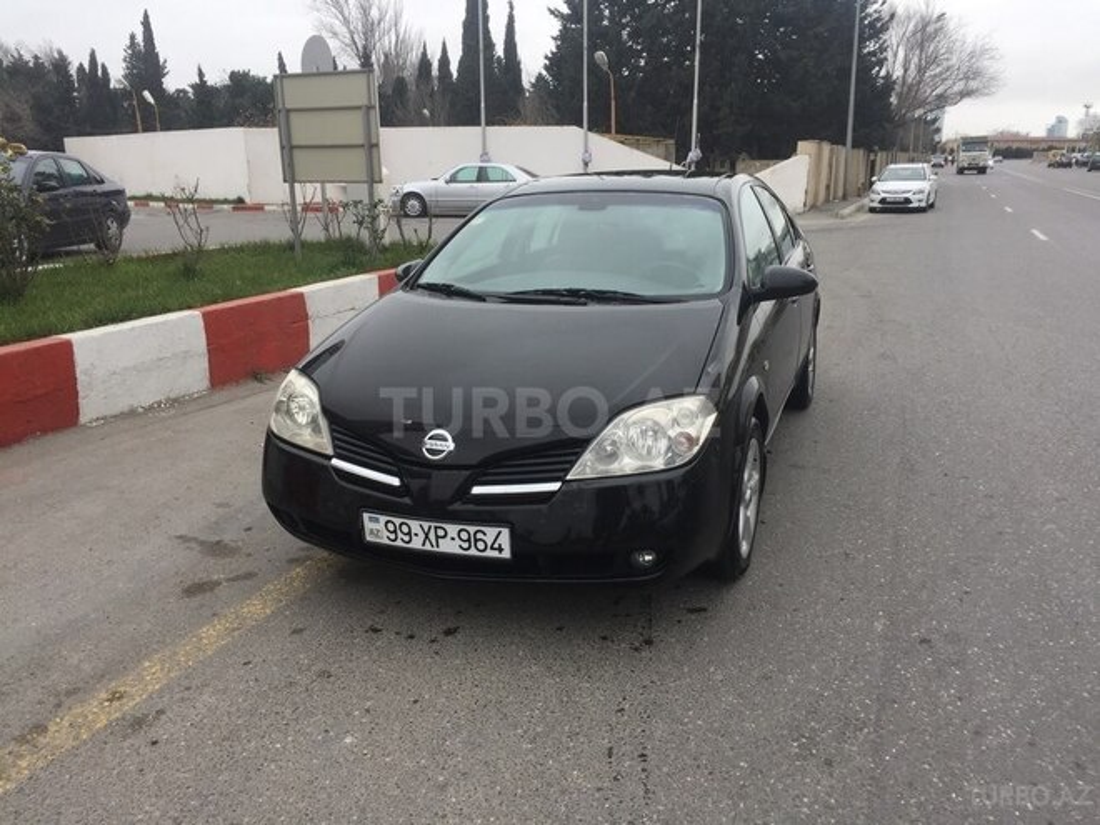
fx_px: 922
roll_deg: -0.3
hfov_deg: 61.7
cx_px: 550
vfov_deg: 48.2
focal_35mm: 29
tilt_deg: -16.0
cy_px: 412
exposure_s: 1/353
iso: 32
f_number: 2.2
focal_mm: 4.15
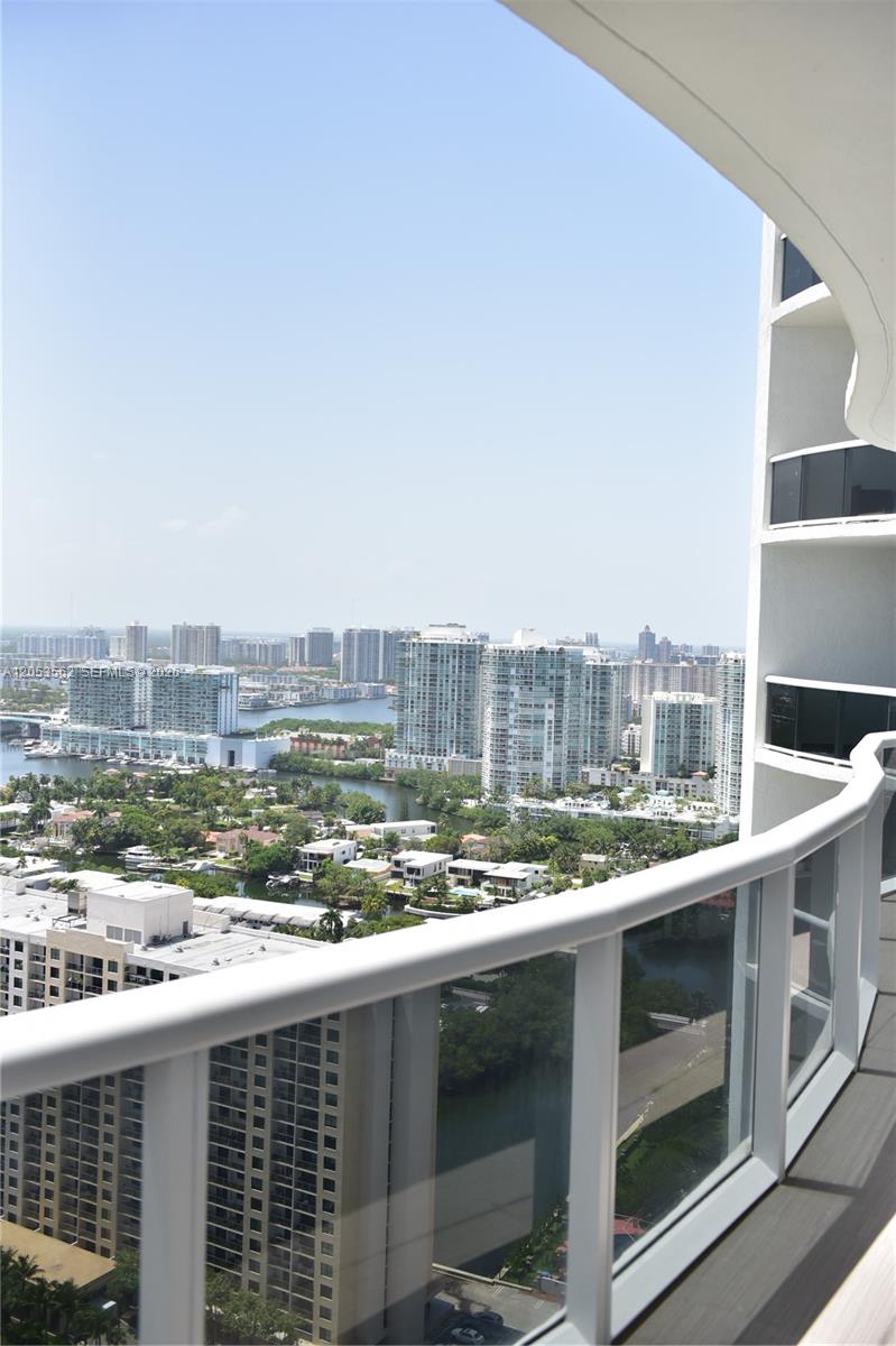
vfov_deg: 54.5
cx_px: 448
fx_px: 1308
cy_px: 673
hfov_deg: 37.8
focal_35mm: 35
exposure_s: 1/4000
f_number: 4
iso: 800
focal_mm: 35
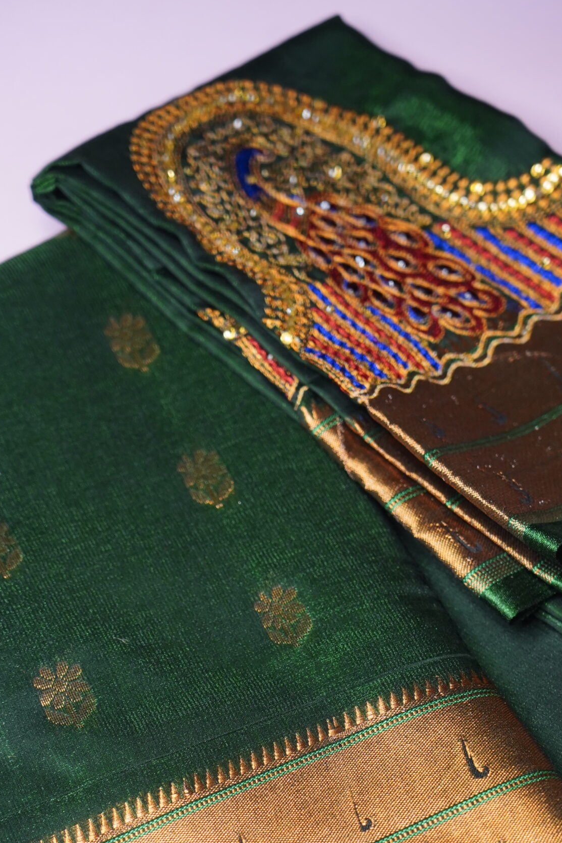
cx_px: 265
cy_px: 627
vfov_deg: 14.2
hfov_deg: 9.5
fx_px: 3372
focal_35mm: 144
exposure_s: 1/200
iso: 1000
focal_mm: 94
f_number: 4
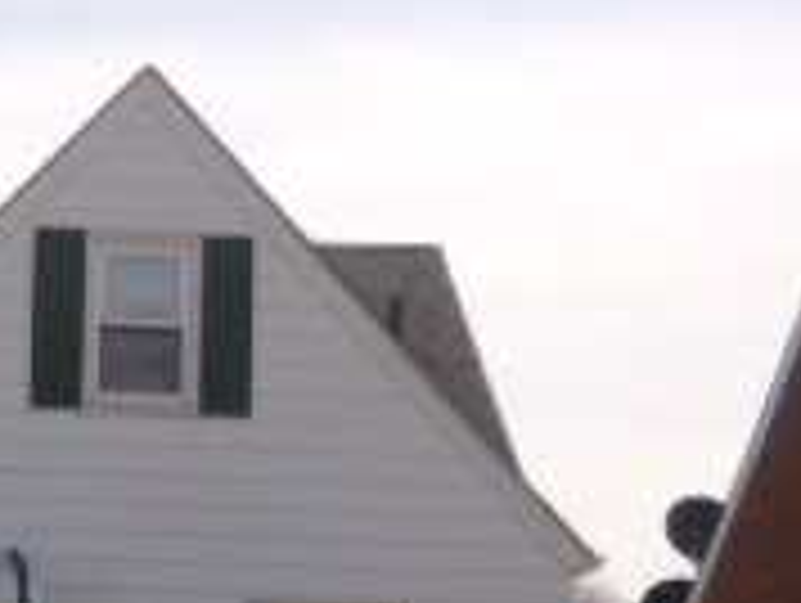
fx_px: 2827
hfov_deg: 15.8
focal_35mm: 122
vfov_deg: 12.0
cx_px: -18
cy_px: 670
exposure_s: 1/320
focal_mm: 6.2
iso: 100
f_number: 7.2
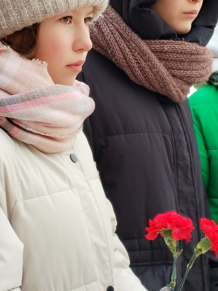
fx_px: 941
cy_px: 142
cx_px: 106
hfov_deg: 13.2
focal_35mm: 112
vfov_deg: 17.6
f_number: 1.8
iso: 100
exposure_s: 1/117
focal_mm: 4.75
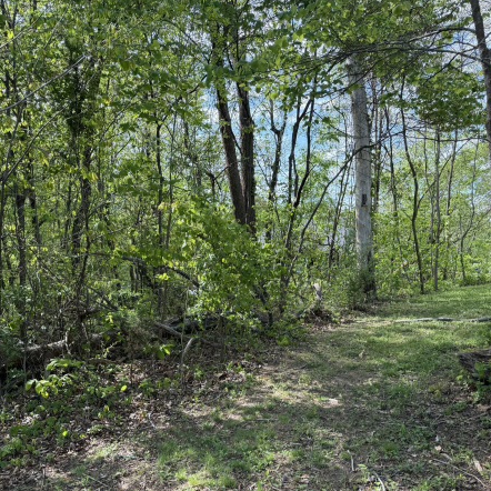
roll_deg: +0.7
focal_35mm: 32
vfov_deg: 49.9
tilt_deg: -6.6
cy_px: 342
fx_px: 514
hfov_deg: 51.0
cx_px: 218
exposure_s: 1/728
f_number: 1.78
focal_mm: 6.76
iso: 100
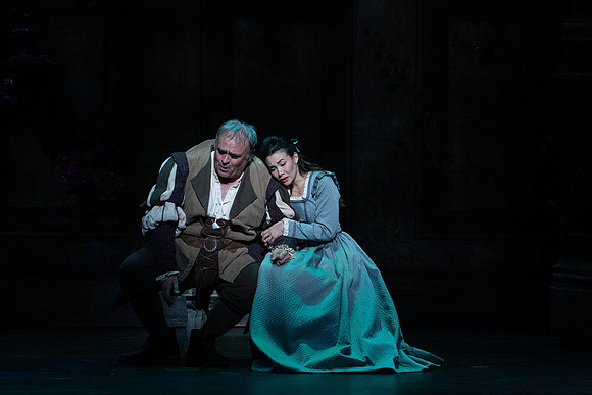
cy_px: 143
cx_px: 376
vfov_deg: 5.3
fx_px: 4297
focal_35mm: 261
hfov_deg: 7.9
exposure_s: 1/250
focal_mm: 200
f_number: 6.3
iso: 5000
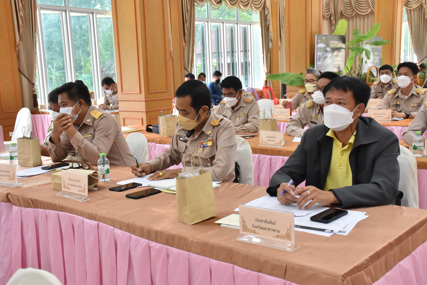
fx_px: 480
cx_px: 214
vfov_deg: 33.0
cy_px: 142
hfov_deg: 47.9
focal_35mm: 40
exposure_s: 1/160
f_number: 6.3
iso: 1600
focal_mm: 27
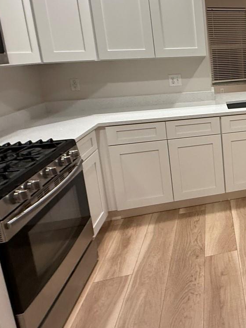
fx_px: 284
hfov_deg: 36.6
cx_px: 292
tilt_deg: -10.4
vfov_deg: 58.0
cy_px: 98
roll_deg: +0.9
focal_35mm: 30
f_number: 2.2
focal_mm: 2.22
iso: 320
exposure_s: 1/60
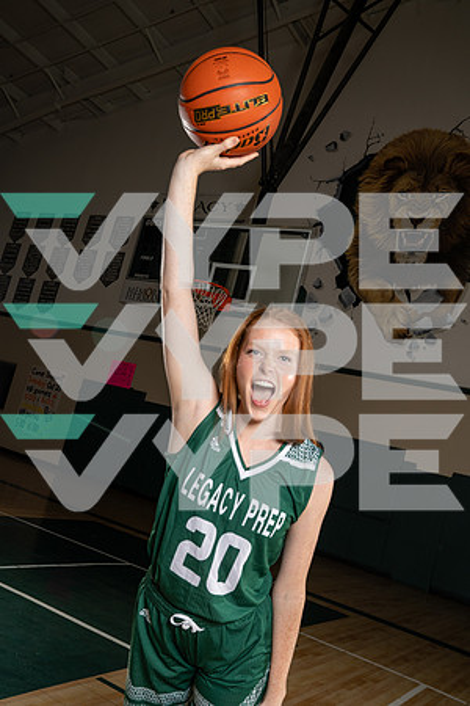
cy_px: 353
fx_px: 666
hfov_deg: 38.9
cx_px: 235
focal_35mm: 34
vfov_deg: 55.8
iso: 320
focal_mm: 34
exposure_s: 1/250
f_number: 7.1
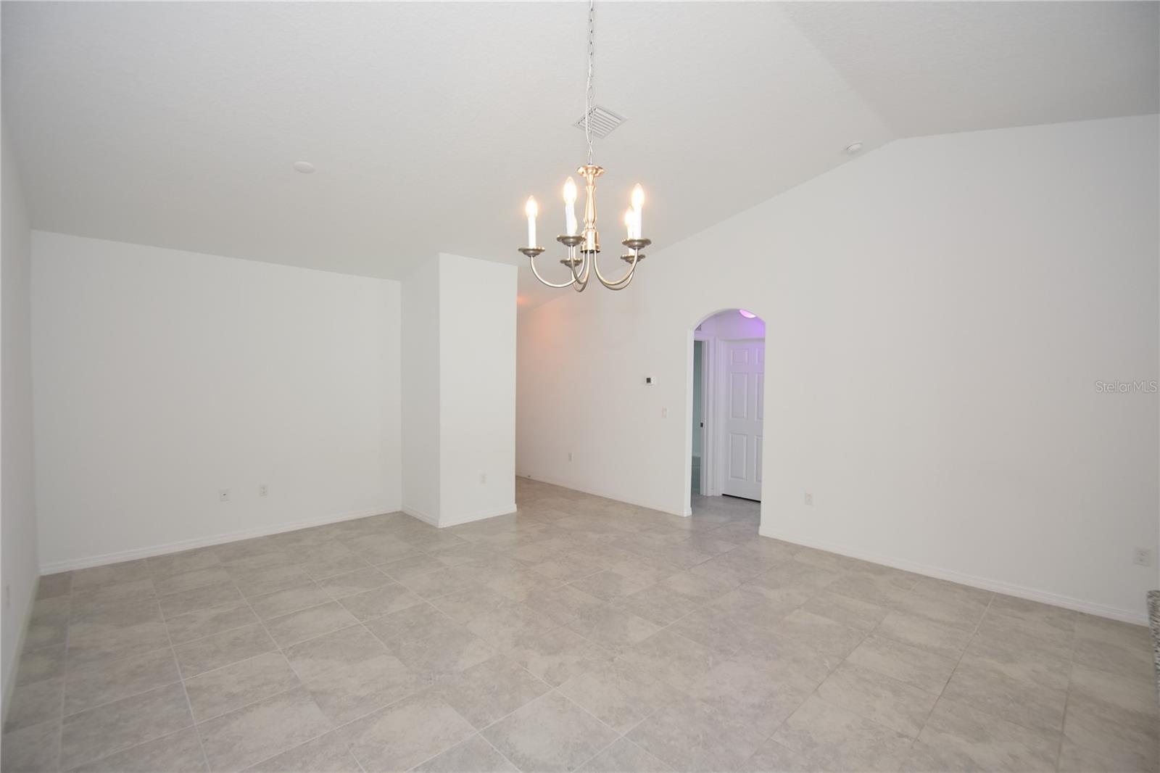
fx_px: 483
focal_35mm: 15
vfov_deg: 77.3
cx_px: 580
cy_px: 386
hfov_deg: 100.4
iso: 200
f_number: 4
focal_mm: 10
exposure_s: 1/60
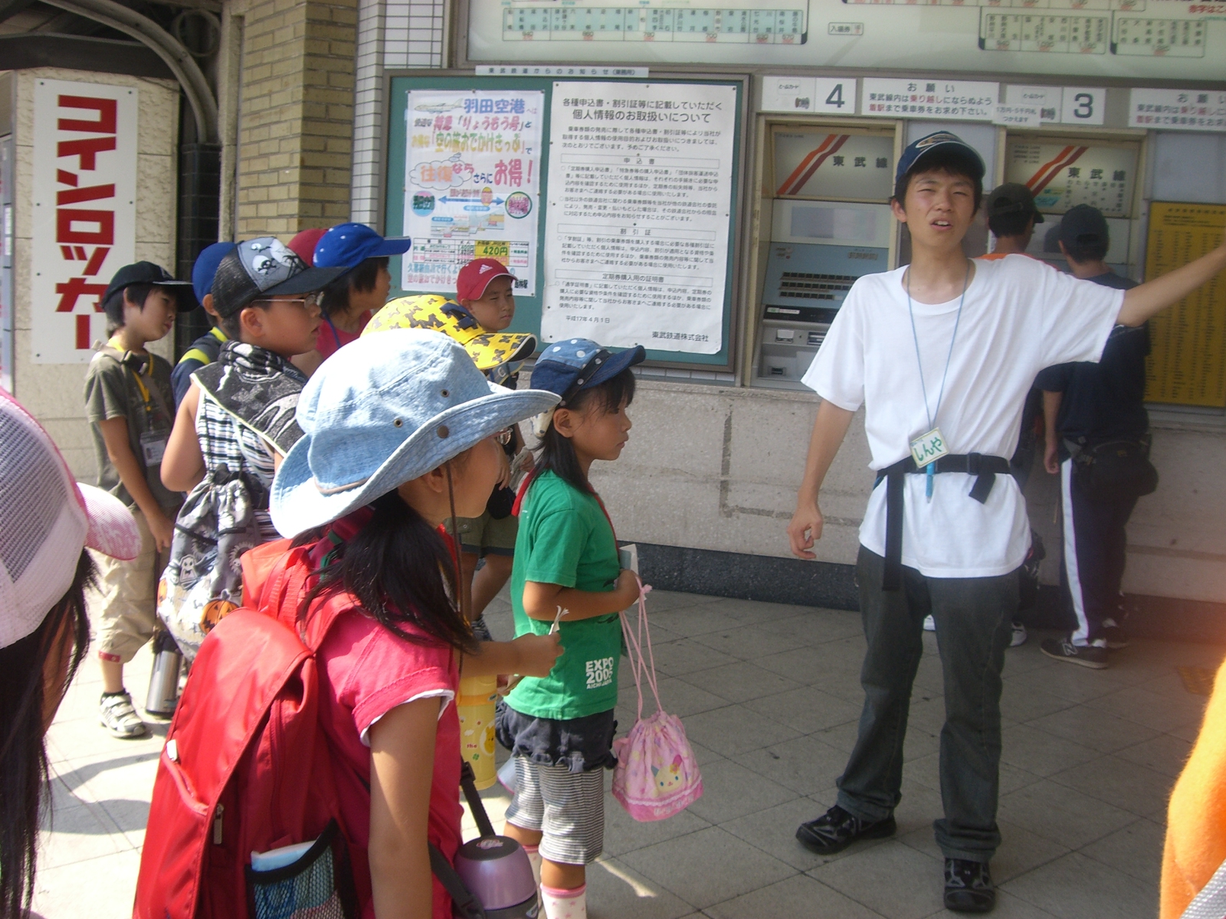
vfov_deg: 37.7
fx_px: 1346
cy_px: 460
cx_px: 613
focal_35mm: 38
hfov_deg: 49.0
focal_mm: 6.2
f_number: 4.3
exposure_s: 1/200
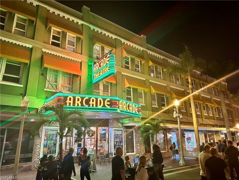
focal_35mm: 24
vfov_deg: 56.8
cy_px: 90
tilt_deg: +16.9
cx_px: 120
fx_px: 166
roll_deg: +0.4
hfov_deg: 71.6
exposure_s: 1/60
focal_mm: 6.86
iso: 500
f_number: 1.78
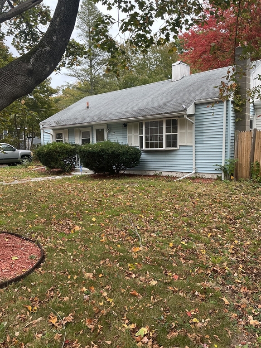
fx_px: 292
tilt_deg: -6.1
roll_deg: +2.7
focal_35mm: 29
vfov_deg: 61.7
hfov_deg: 48.2
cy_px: 174
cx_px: 130
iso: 25
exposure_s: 1/169
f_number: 1.8
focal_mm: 3
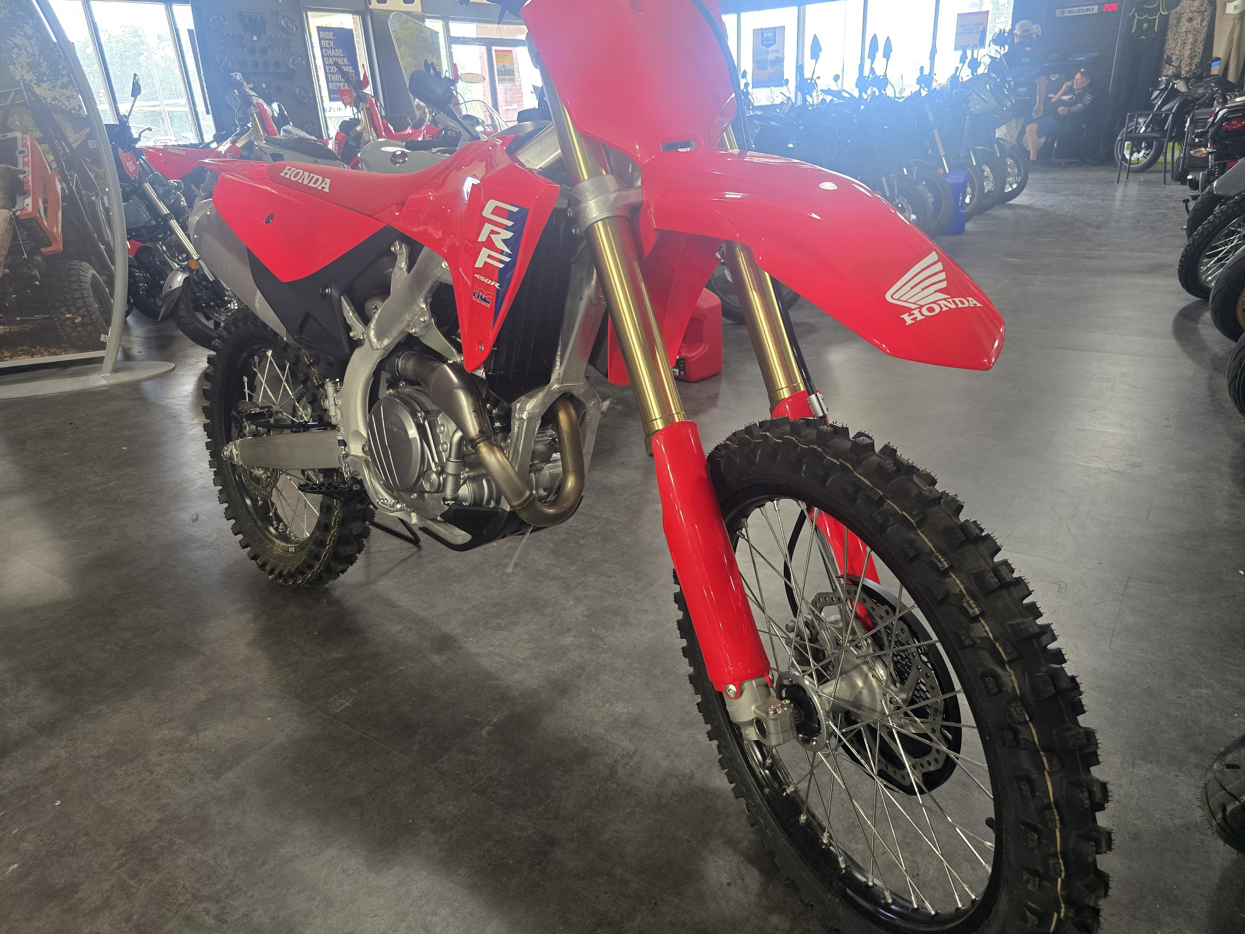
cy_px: 467
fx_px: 827
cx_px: 622
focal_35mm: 23
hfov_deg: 73.9
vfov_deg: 58.9
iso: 320
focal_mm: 6.3
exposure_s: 1/120
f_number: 1.7
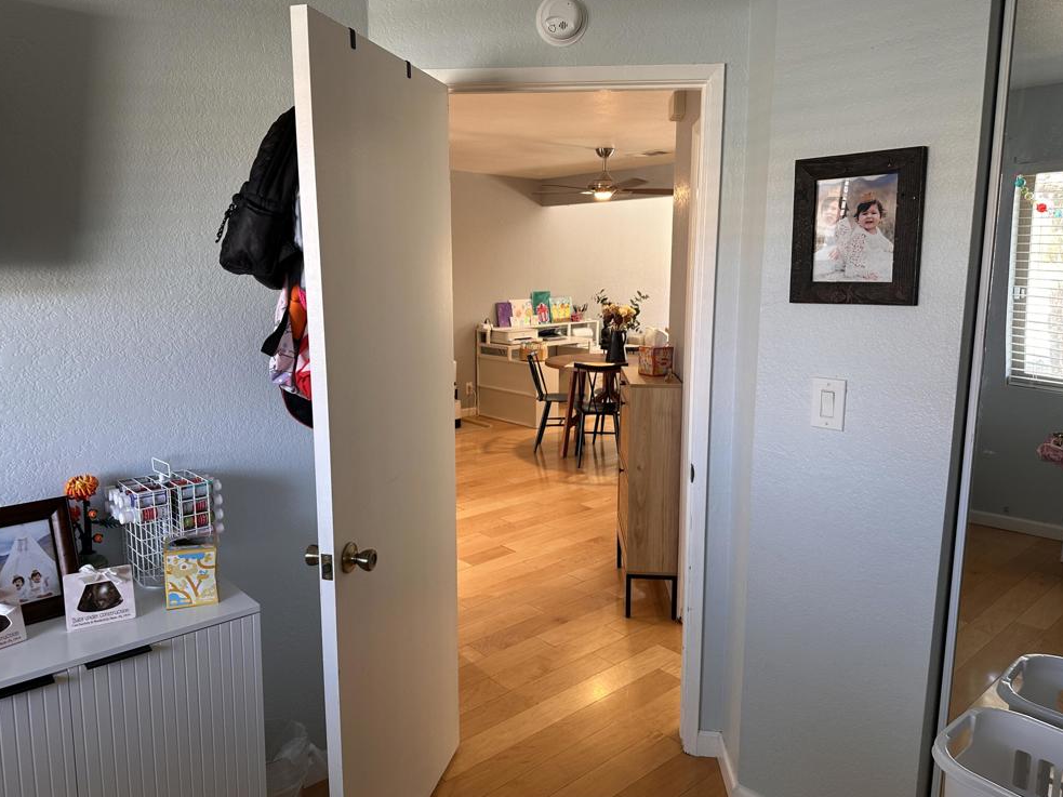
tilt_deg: -9.0
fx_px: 768
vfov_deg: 54.9
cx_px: 524
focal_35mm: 25
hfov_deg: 69.4
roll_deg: -0.1
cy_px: 390
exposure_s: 1/60
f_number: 1.78
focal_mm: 6.86
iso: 125
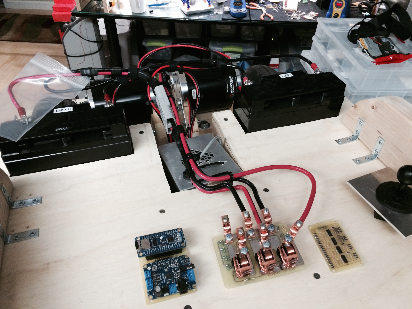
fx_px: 357
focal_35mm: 30
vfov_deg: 46.8
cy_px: 154
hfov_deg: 60.0
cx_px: 206
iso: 320
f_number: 2.2
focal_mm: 4.12
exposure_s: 1/30
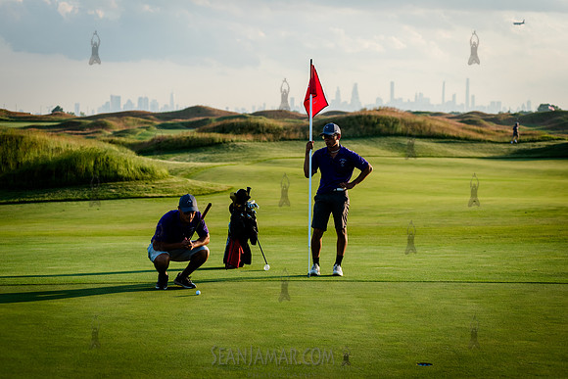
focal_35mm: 80
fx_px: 1262
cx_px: 284
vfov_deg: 17.1
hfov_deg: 25.4
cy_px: 190
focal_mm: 80
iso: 400
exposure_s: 1/2500
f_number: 3.5
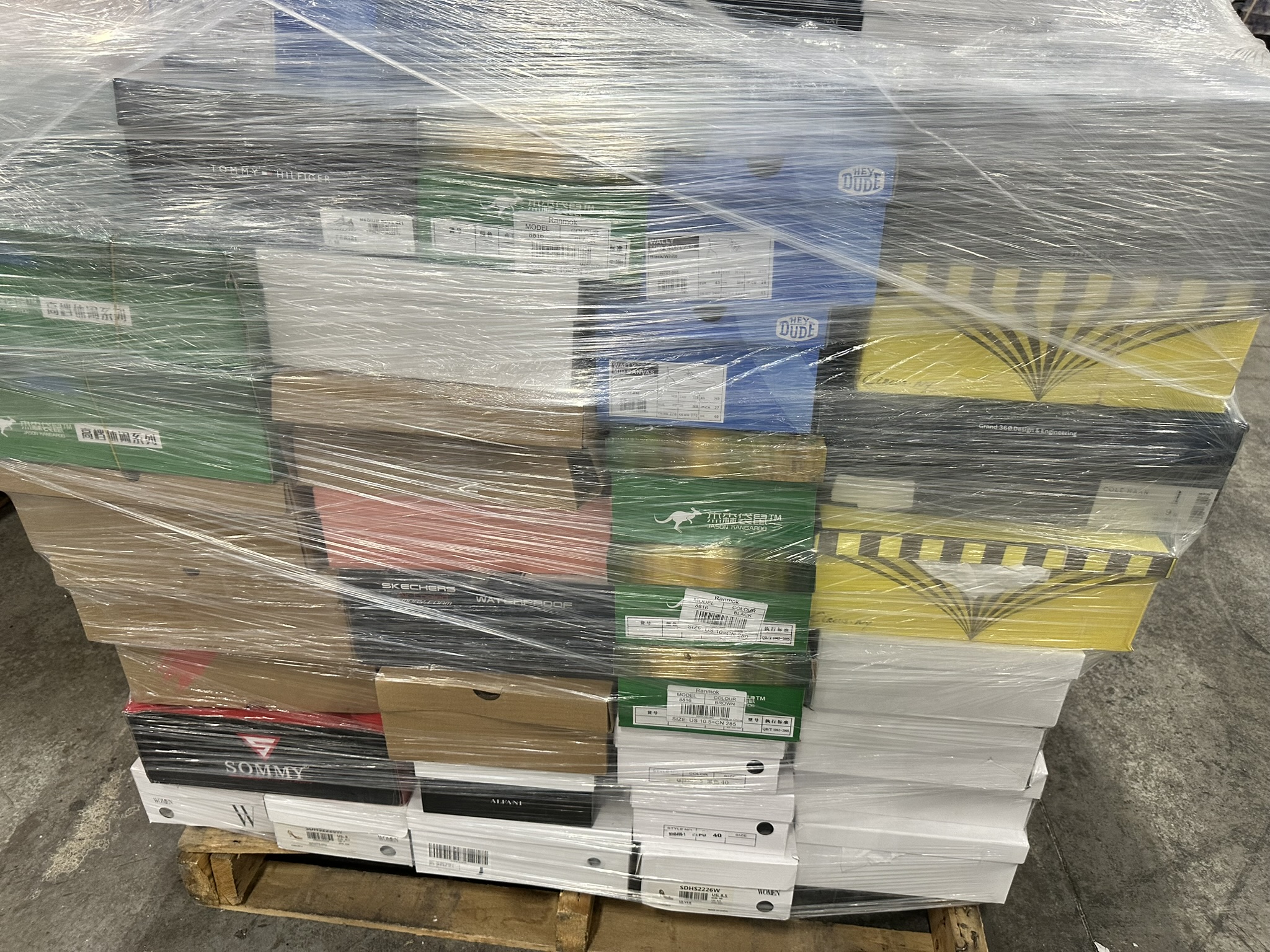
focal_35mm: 24
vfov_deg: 56.8
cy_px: 476
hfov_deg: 71.6
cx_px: 635
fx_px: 881
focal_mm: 6.86
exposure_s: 1/67
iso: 250
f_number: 1.78
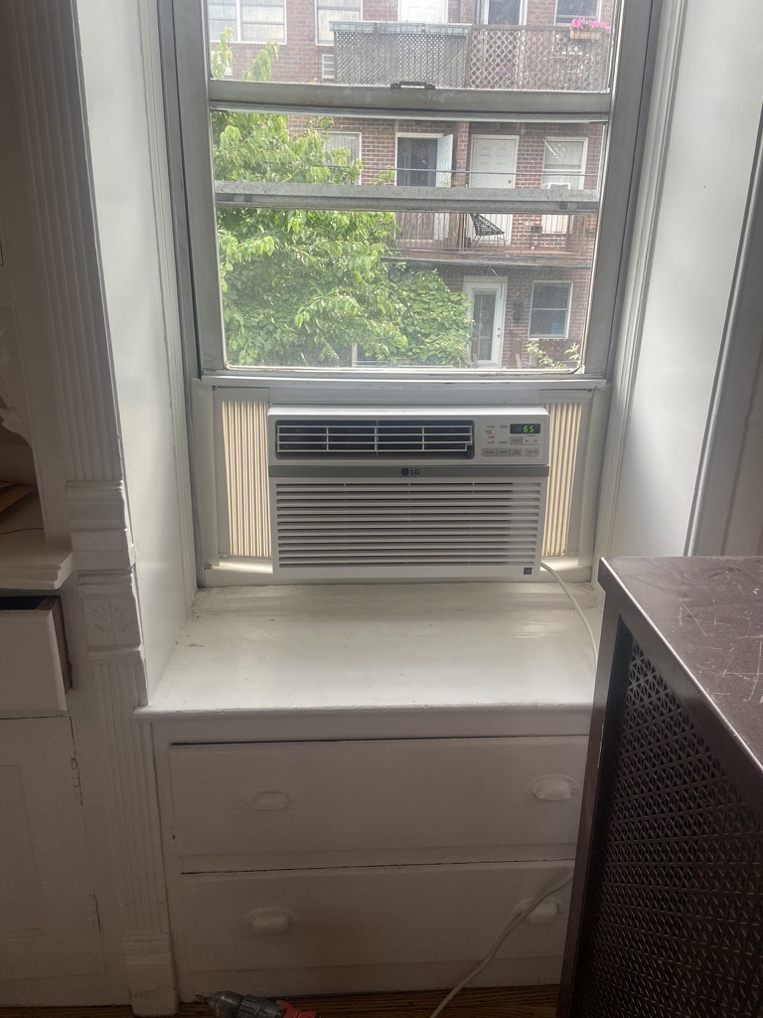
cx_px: 382
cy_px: 509
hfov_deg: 53.1
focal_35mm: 26
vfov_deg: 67.3
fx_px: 764
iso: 64
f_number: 1.8
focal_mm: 4.25
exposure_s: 1/120
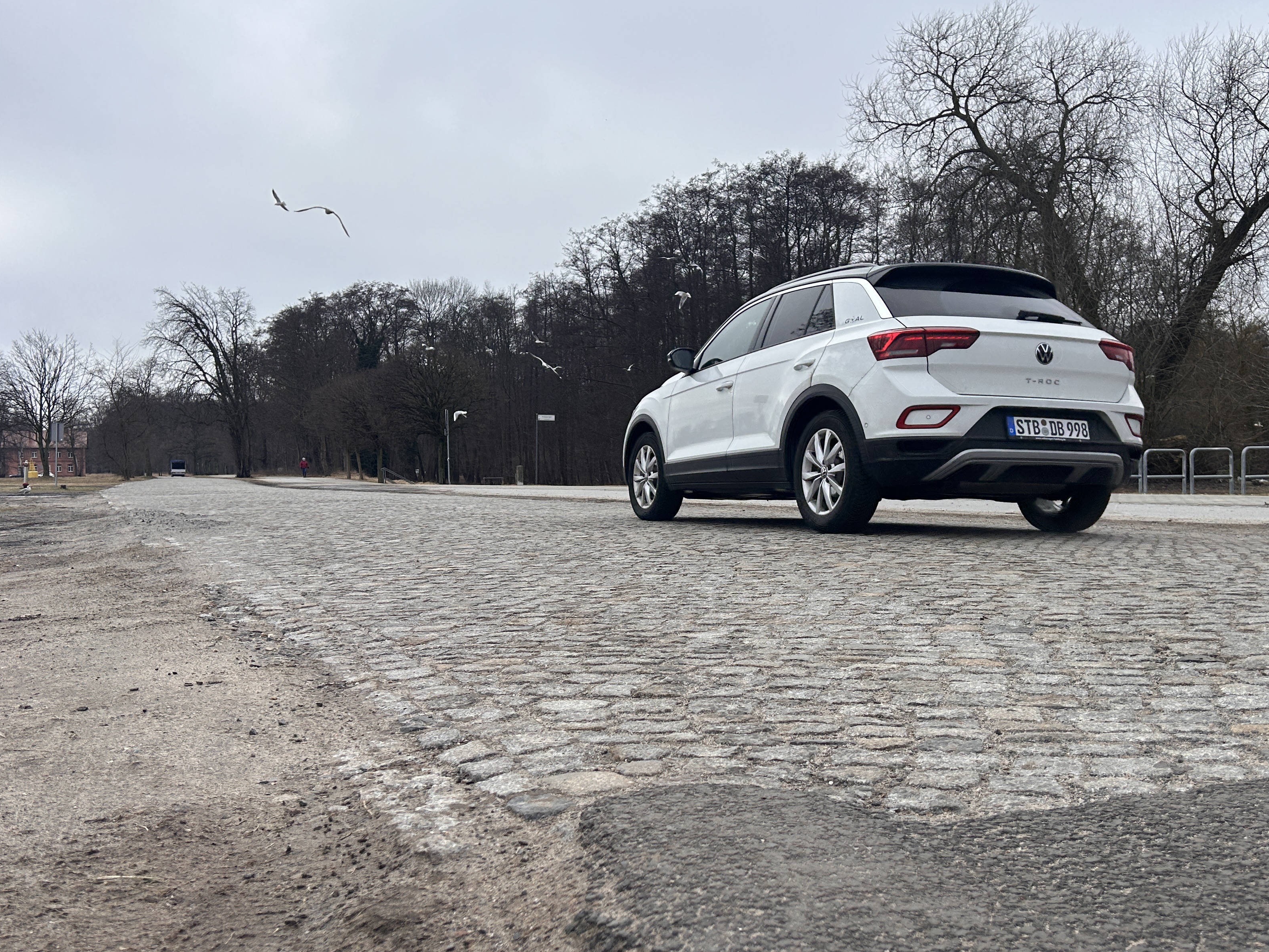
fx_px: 1210
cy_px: 485
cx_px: 713
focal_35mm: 33
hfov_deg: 55.2
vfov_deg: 42.9
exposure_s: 1/2299
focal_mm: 5.7
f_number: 1.5
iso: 50
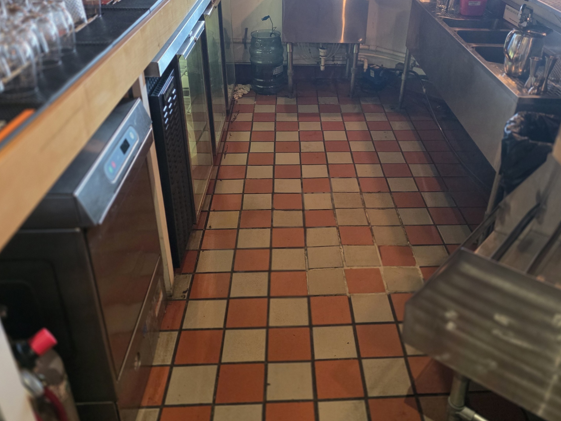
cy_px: 181
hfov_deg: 56.7
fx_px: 519
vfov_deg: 44.0
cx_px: 313
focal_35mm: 32
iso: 1250
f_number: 1.7
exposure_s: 1/120
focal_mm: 6.3
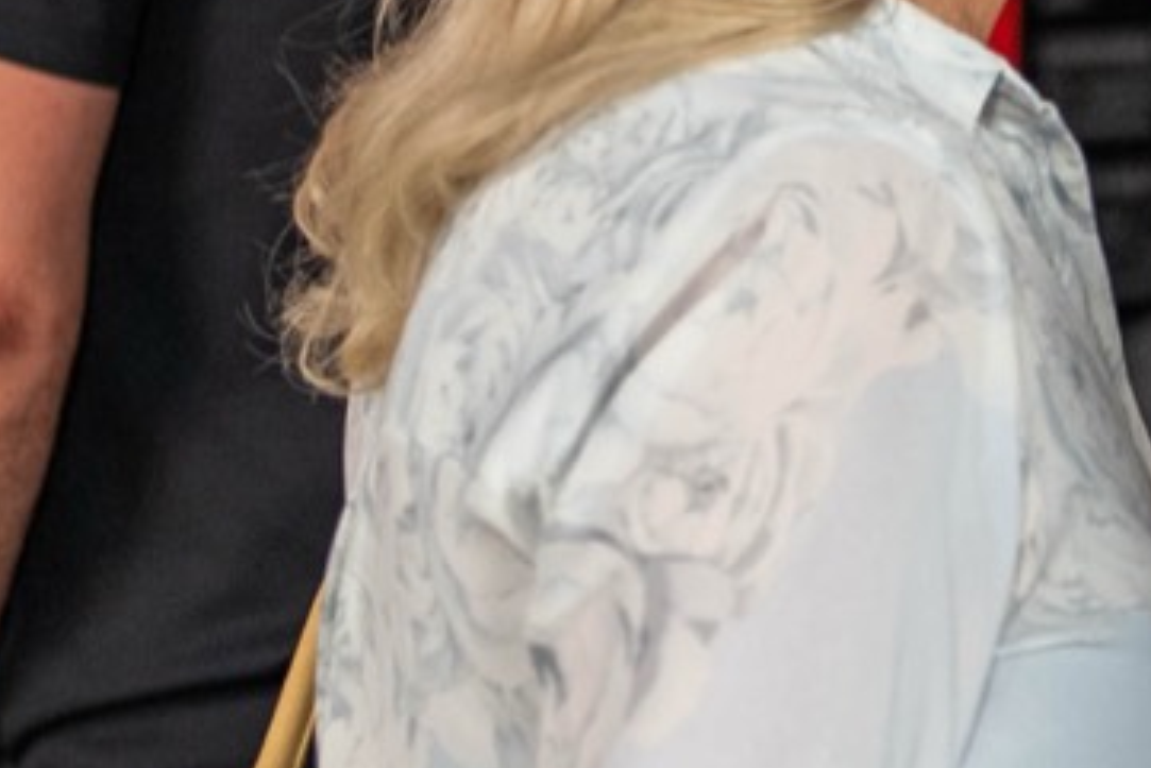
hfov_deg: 6.5
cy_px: -488
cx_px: 2015
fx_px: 9915
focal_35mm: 310
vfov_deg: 4.4
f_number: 2.5
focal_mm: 70
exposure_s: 1/125
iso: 250
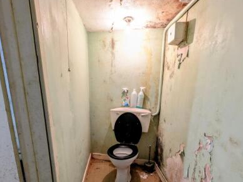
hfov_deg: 87.5
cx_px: 131
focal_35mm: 18
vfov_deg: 70.0
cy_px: 119
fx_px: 126
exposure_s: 1/16.7
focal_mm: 2.23
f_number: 1.95
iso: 131
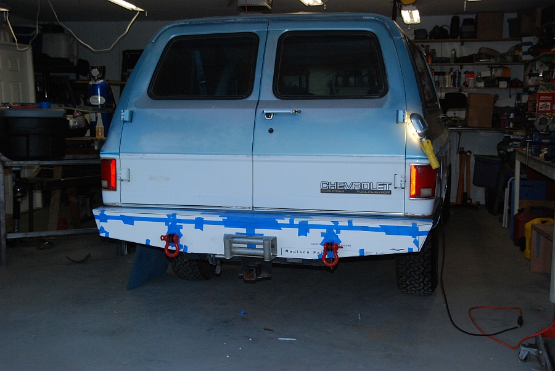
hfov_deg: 42.3
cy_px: 186
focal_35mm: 46
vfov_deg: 29.0
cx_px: 278
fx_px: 718
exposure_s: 1/125
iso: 800
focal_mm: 31
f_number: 4.5
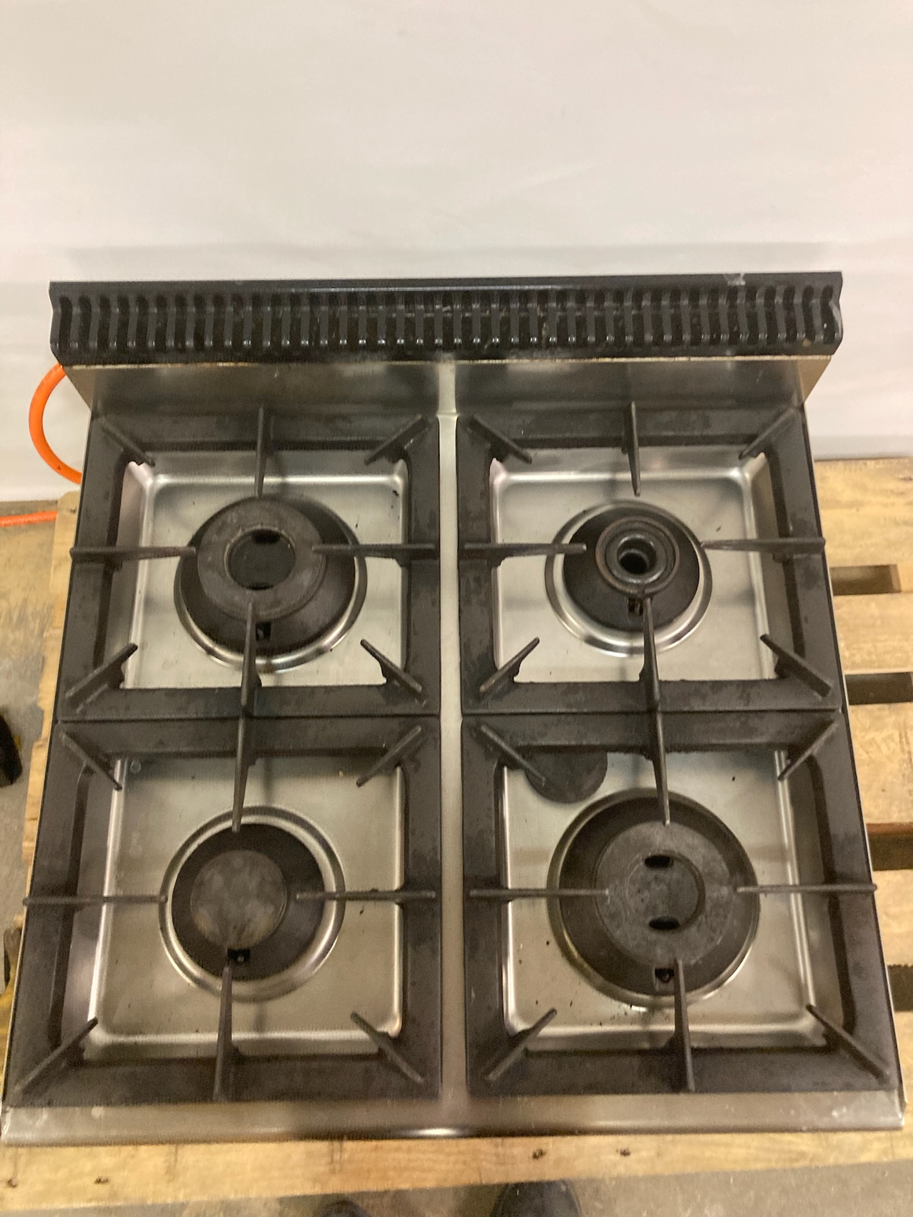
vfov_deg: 63.4
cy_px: 608
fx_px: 985
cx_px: 456
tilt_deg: -67.7
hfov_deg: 49.7
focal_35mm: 28
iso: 320
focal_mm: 3.99
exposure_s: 1/50
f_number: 1.8
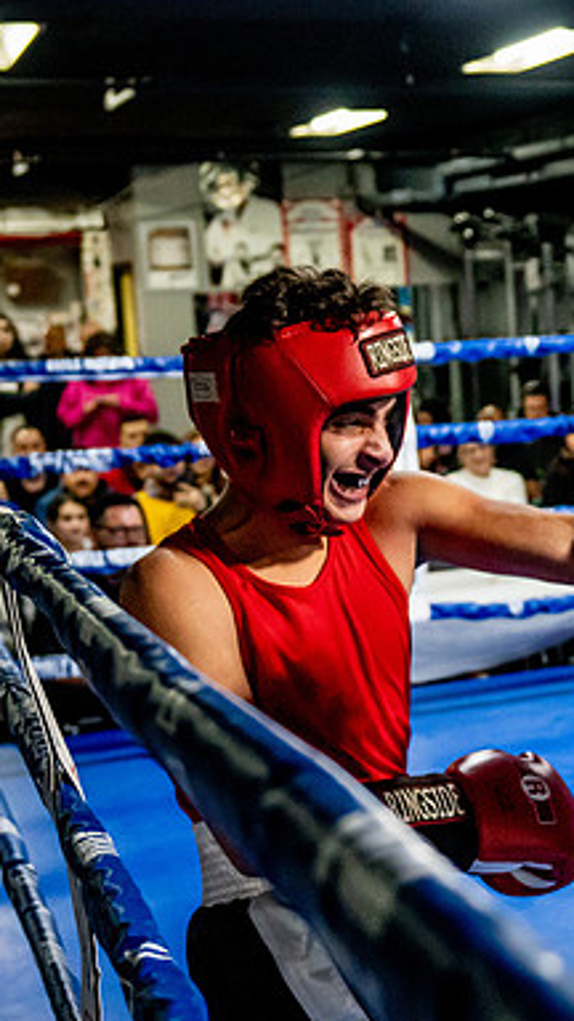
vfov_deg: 31.0
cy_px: 512
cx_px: 638
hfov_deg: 17.1
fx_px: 1840
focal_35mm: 68
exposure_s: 1/800
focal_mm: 29
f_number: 2.8
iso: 5000
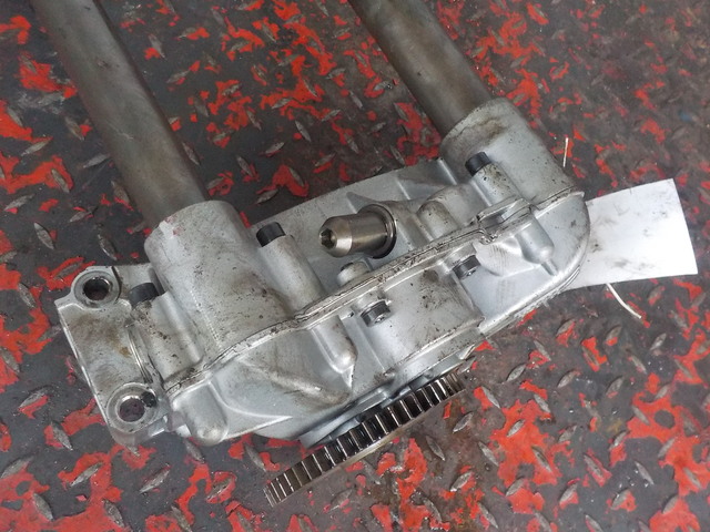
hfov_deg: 60.0
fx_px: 615
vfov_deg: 46.8
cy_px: 266
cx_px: 355
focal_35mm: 30
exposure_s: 1/40
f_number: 3.3
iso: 800
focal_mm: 4.1
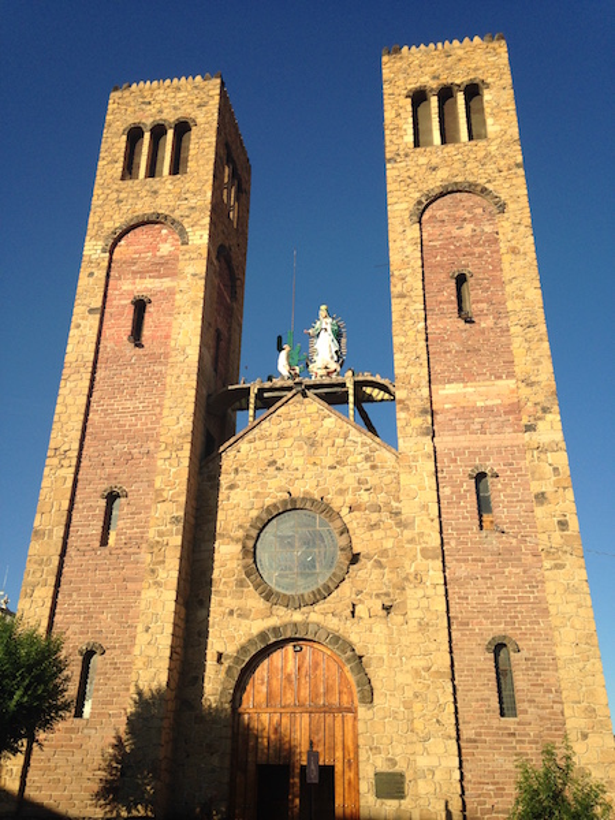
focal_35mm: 33
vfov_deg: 55.4
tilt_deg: +26.0
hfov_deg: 42.9
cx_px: 308
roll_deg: +0.3
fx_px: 782
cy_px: 410
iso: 50
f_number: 2.4
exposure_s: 1/1261
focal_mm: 4.12
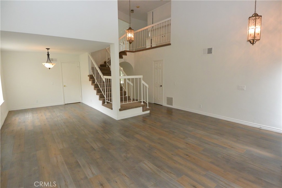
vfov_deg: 67.4
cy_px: 94
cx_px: 141
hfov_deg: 90.0
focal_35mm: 18
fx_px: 141
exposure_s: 1/125
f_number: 3.5
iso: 400
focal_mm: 6.7
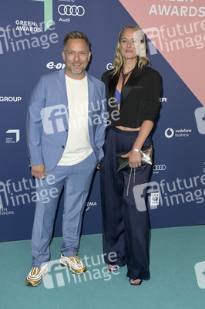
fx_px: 411
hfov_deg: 28.0
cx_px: 102
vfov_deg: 41.1
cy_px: 154
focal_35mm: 48
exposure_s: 1/250
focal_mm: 48
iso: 800
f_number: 6.3
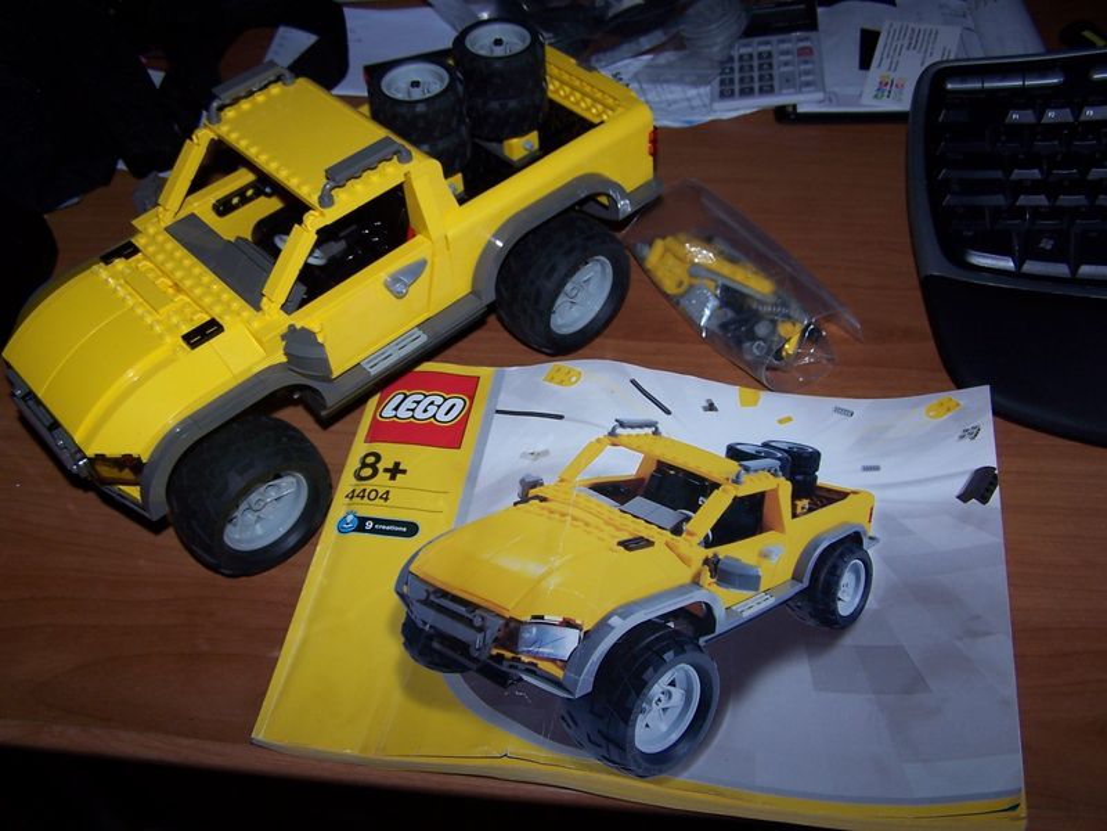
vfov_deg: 37.7
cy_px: 416
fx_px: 1215
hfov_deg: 49.0
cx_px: 554
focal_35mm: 38
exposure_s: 1/60
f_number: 2.8
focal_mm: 6.3
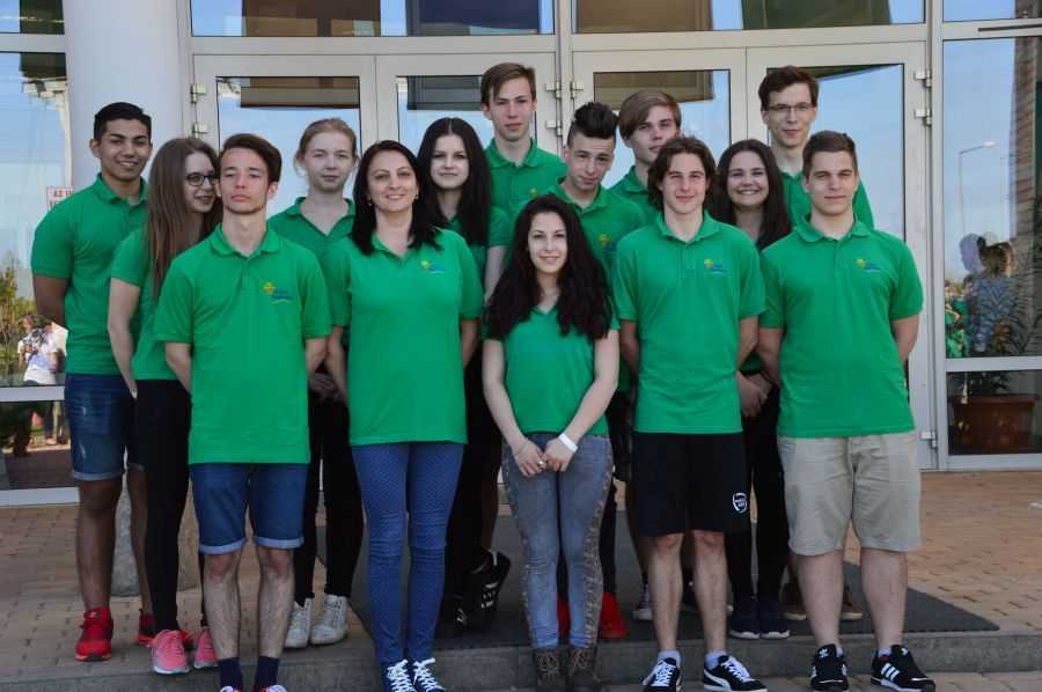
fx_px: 2602
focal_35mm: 90
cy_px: 346
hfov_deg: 22.6
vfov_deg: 15.2
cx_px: 521
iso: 400
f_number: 9
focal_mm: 60
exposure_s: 1/160
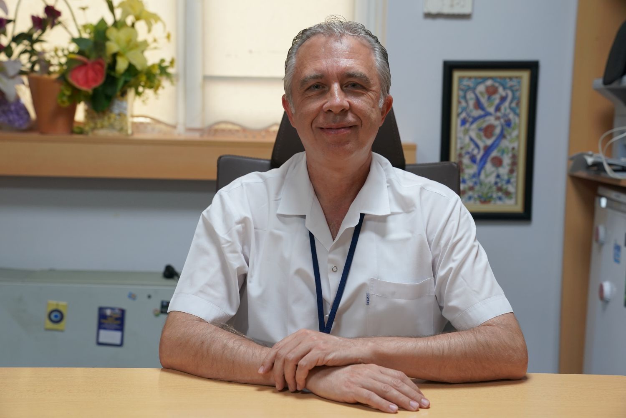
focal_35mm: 54
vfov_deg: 25.1
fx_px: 939
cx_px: 313
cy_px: 209
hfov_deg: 36.9
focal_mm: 54
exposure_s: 1/160
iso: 1250
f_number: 4
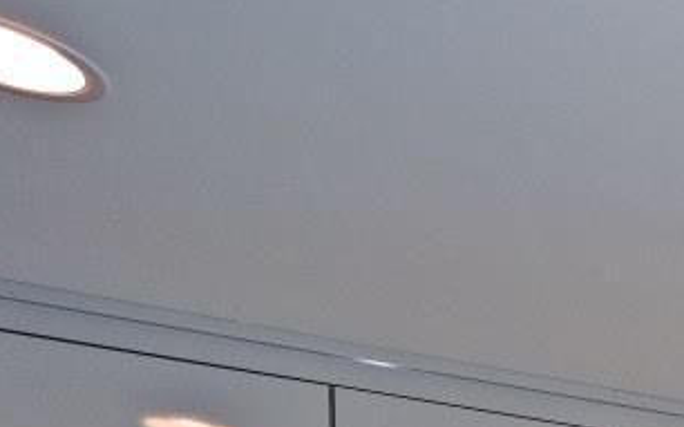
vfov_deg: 14.7
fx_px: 1304
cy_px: 899
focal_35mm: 70
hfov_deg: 18.2
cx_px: 1404
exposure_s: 1/80
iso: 200
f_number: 4.5
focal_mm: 14
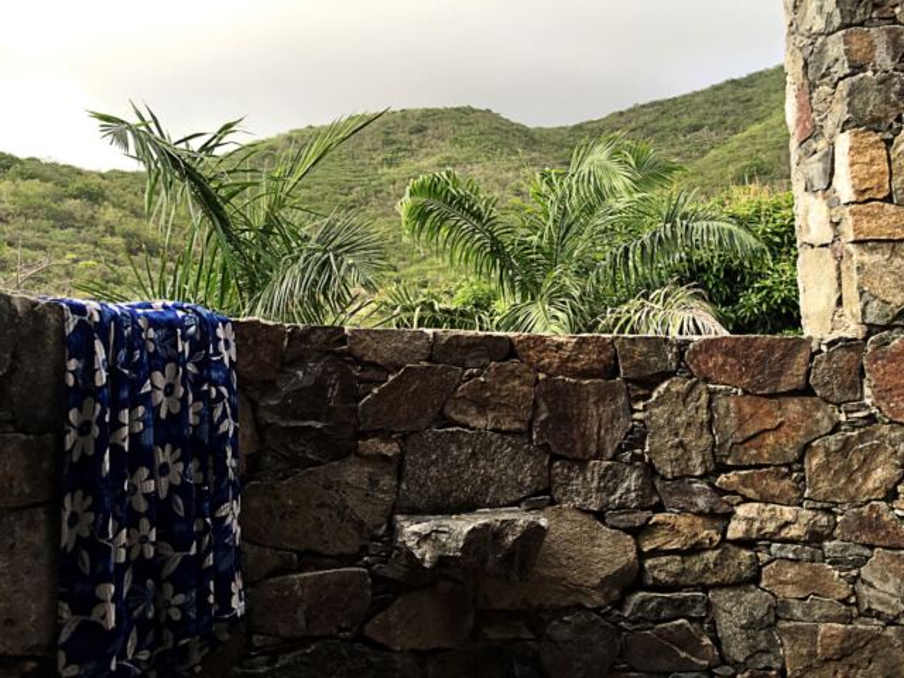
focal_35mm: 29
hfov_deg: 61.7
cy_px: 339
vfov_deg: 48.2
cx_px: 452
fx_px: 757
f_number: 2.2
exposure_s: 1/527
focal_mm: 4.15
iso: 32
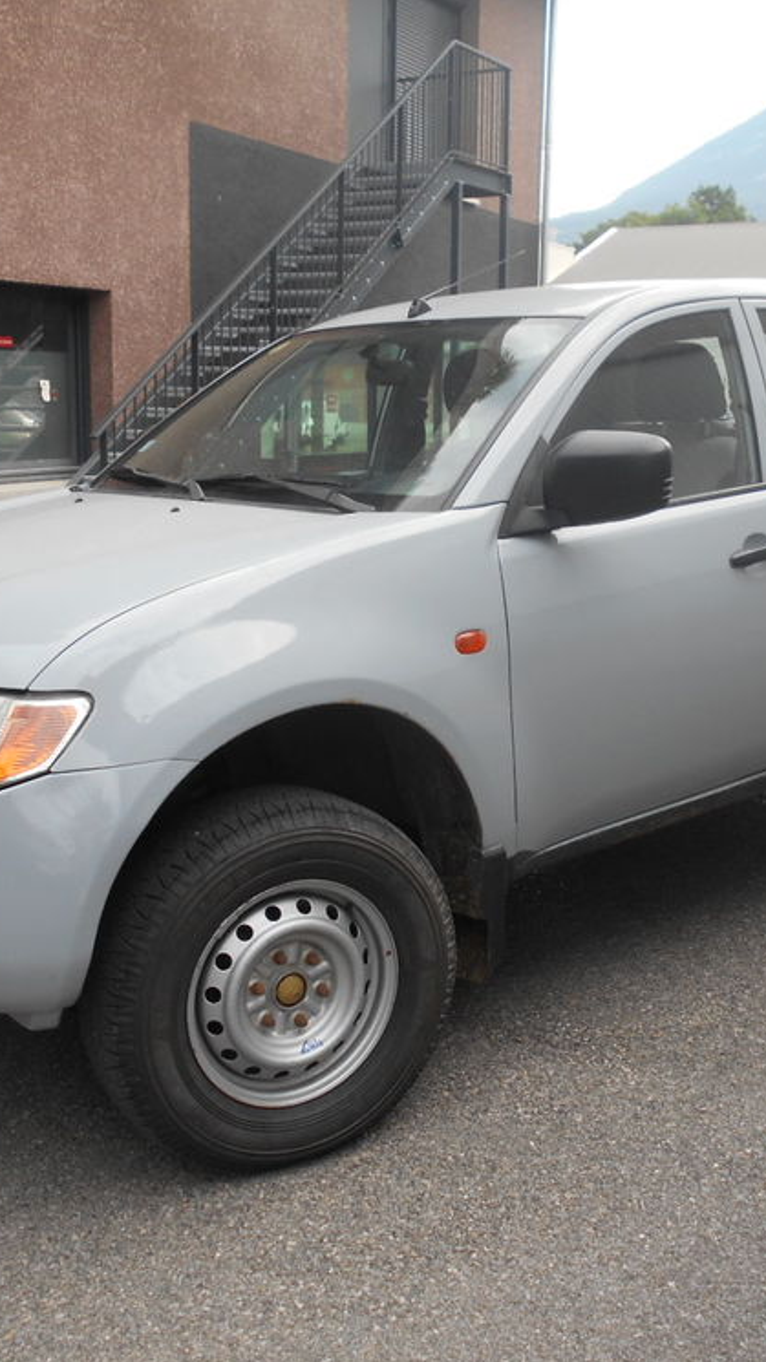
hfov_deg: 31.2
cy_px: 684
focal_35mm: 38
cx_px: 389
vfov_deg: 52.8
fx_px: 1372
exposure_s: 1/125
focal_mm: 4.6
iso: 80
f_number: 3.2
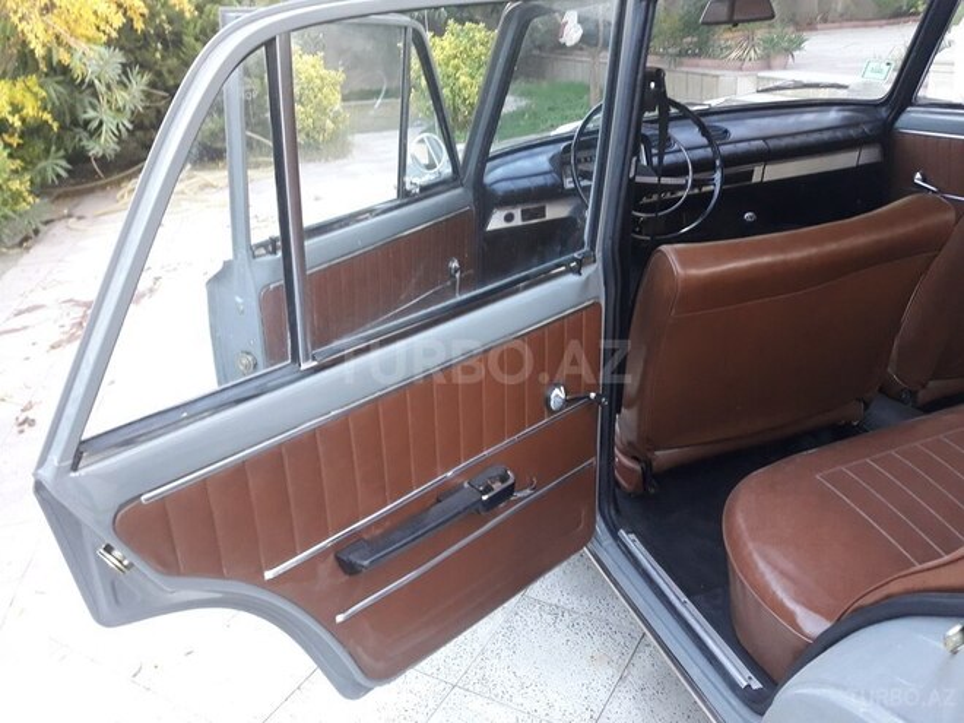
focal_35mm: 28
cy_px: 362
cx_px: 482
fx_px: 780
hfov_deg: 63.4
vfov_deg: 49.7
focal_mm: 3.7
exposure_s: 1/33
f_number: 1.9
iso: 125
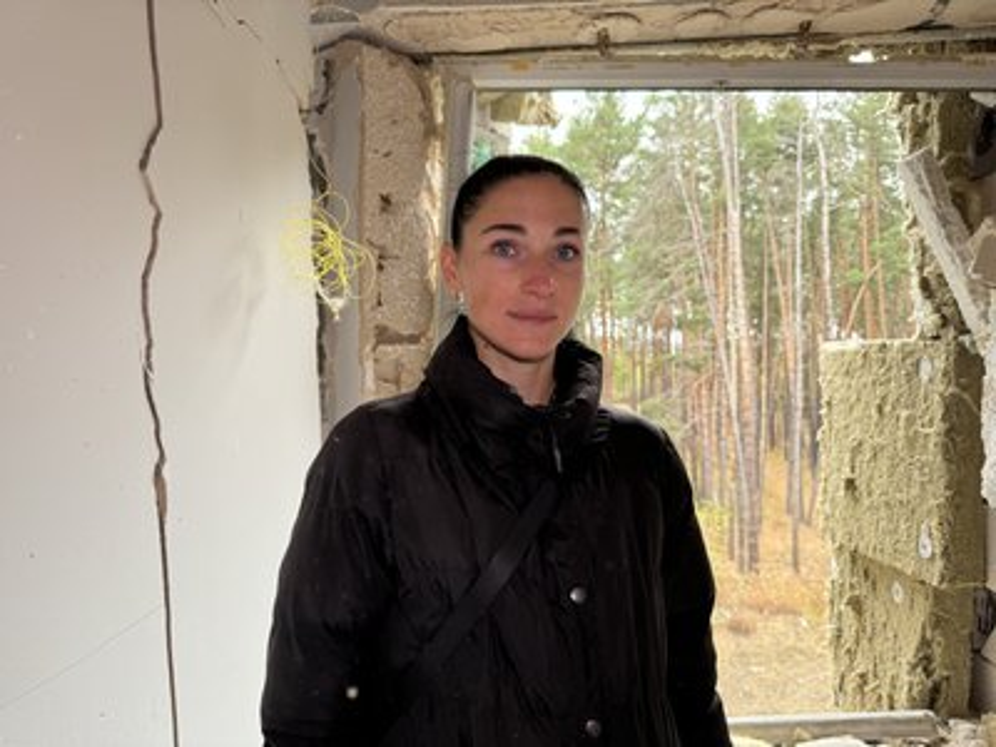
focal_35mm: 24
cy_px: 374
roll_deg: -0.2
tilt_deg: -2.4
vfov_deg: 56.8
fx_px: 691
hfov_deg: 71.6
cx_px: 498
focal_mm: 6.76
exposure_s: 1/121
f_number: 1.78
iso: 125
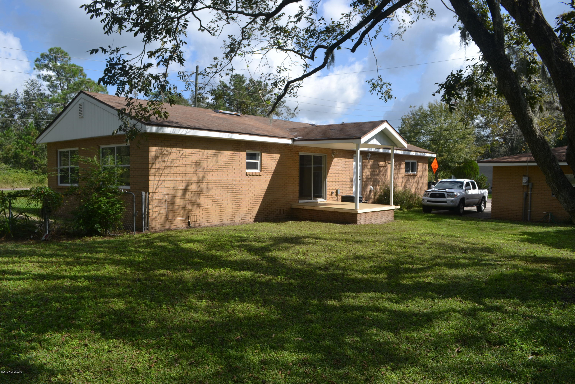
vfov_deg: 47.9
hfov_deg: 67.4
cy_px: 192
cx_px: 288
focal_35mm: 27
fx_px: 431
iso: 100
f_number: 8
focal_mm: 18
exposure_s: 1/160
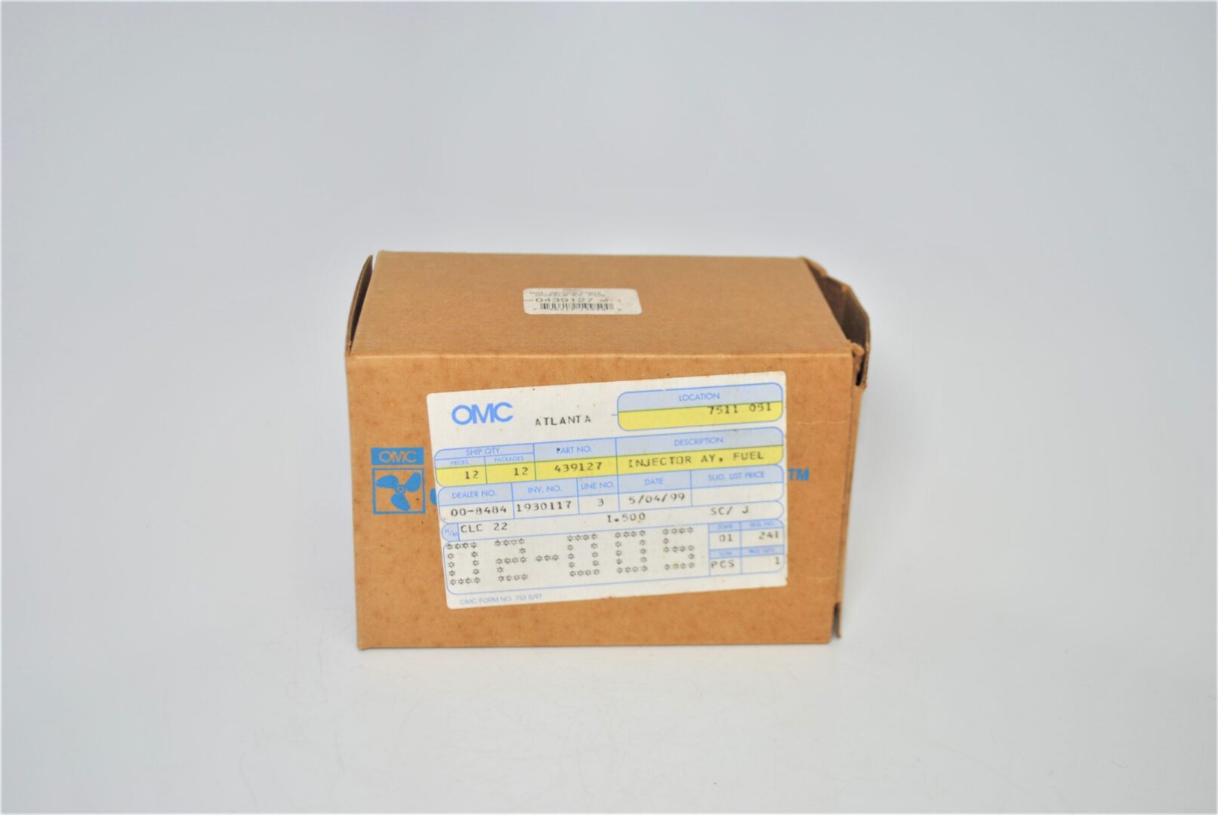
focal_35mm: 48
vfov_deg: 28.2
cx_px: 609
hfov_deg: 41.1
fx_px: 1626
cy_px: 408
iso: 100
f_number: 5
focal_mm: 32
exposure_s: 1/60
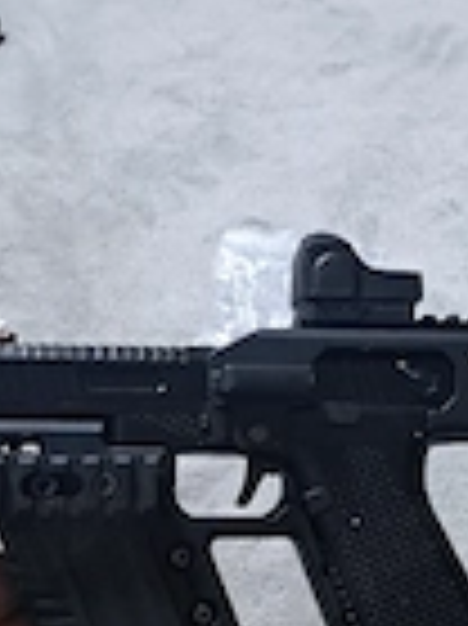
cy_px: 248
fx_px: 1246
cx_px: 495
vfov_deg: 28.1
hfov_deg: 20.4
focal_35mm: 69
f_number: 1.8
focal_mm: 5.23
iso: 500
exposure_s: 1/33
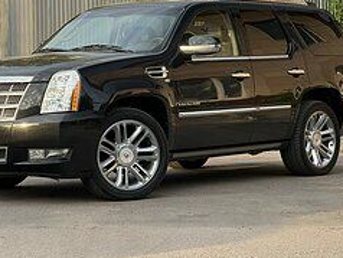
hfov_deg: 17.1
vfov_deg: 12.9
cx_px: 144
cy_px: 84
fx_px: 1141
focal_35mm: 115
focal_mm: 9
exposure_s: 1/99
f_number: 2.8
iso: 125
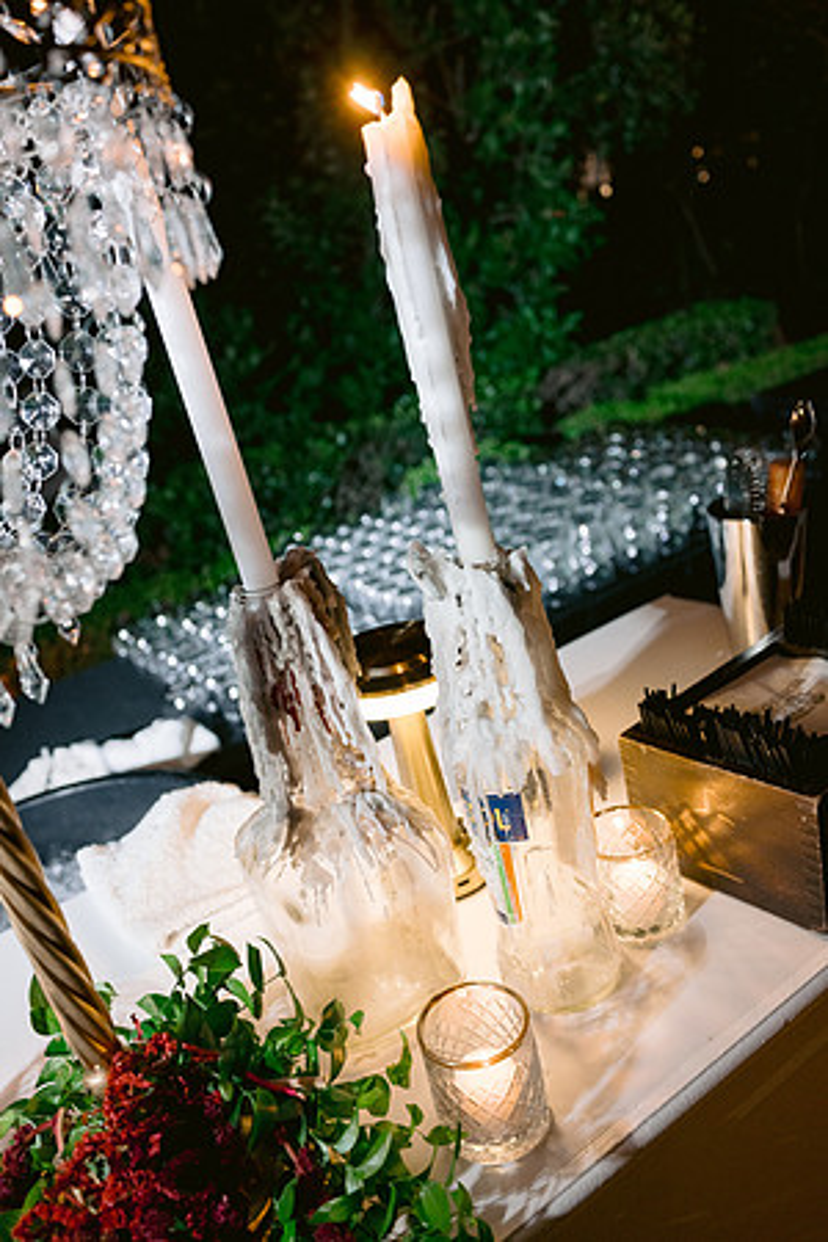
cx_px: 414
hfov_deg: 46.4
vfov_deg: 65.5
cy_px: 621
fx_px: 966
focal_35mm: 28
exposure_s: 1/80
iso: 800
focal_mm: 28
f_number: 4
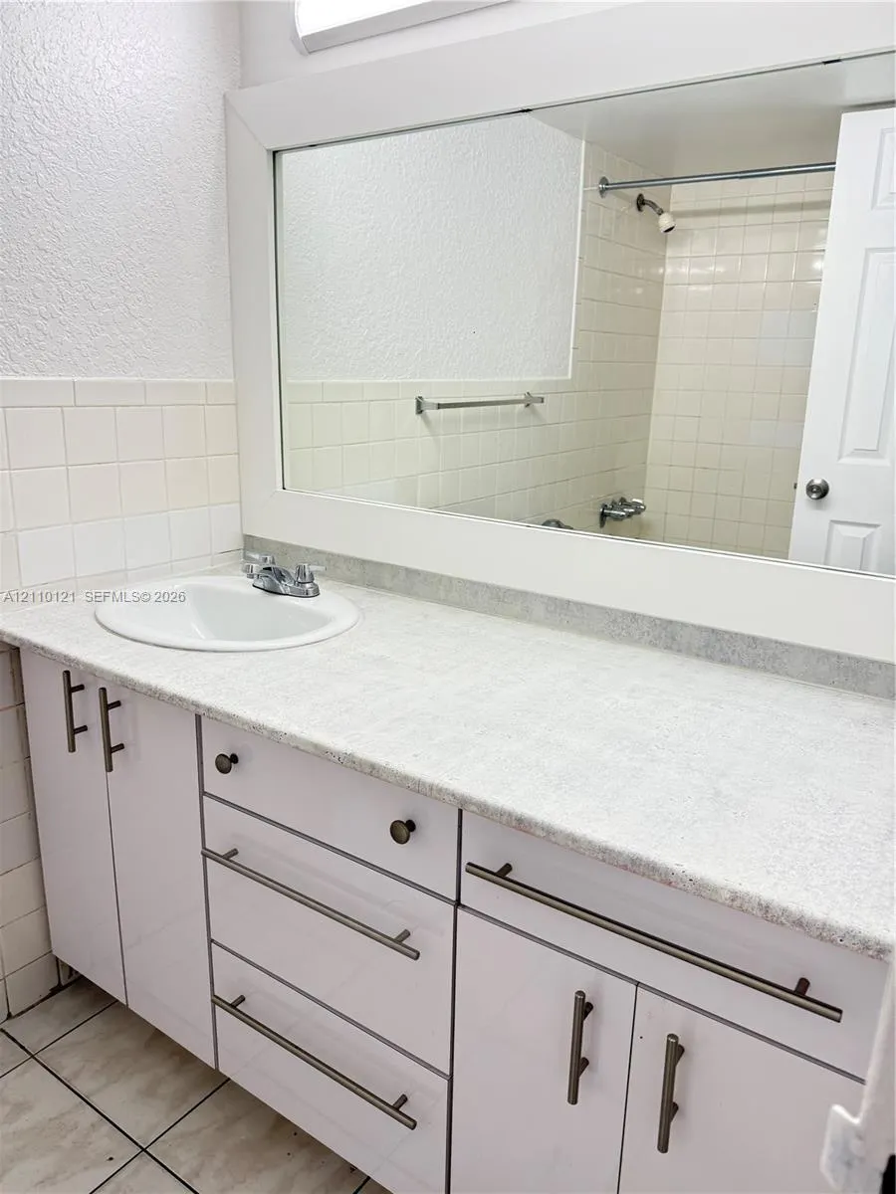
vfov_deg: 71.6
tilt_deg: -14.2
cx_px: 448
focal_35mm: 24
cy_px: 597
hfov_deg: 56.8
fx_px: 828
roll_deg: -2.7
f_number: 1.78
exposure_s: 1/228
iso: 160
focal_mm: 6.76
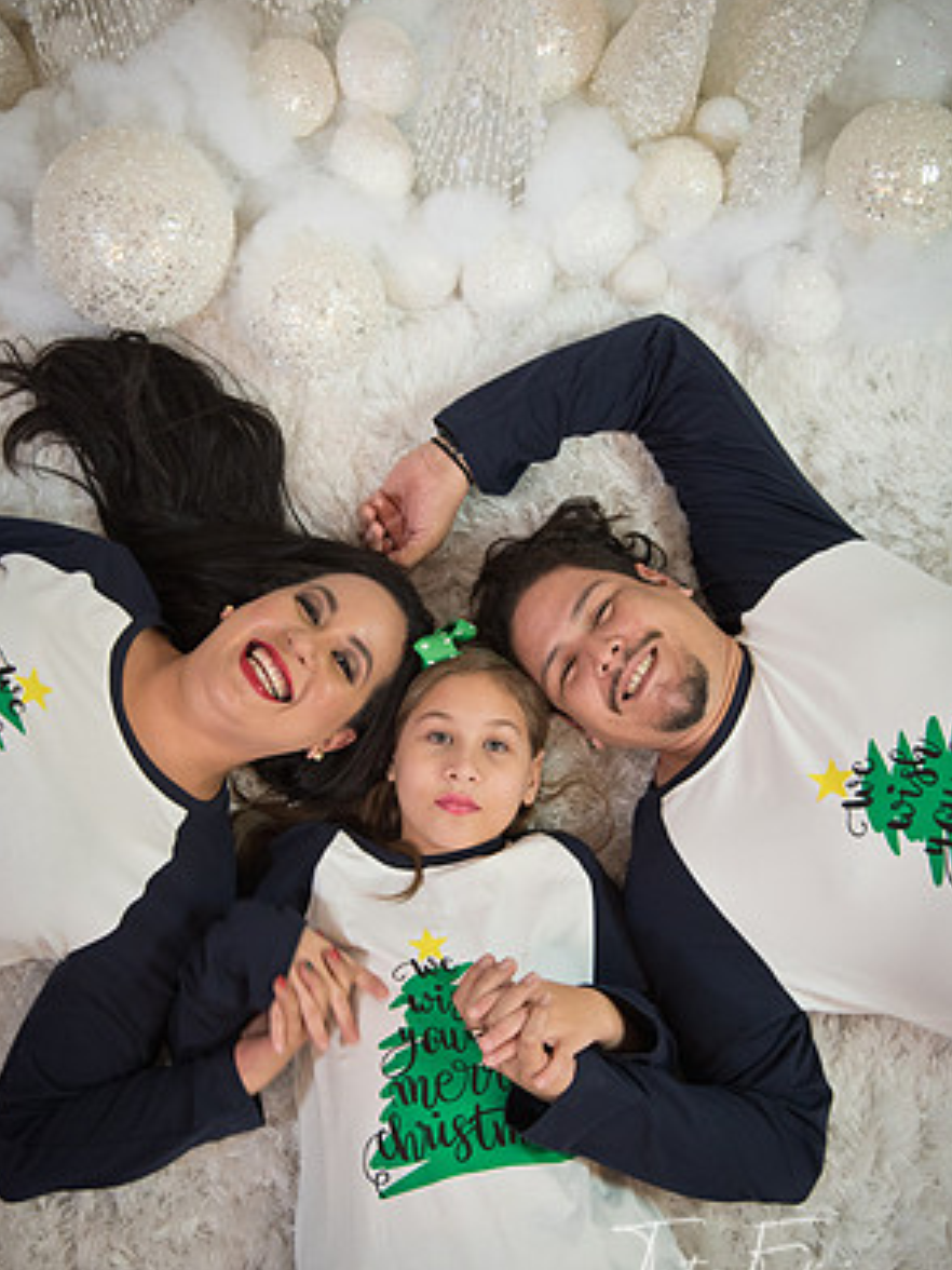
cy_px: 654
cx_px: 474
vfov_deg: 36.2
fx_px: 1943
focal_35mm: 53
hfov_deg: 27.5
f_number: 4.5
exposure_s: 1/100
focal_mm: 48
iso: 1000
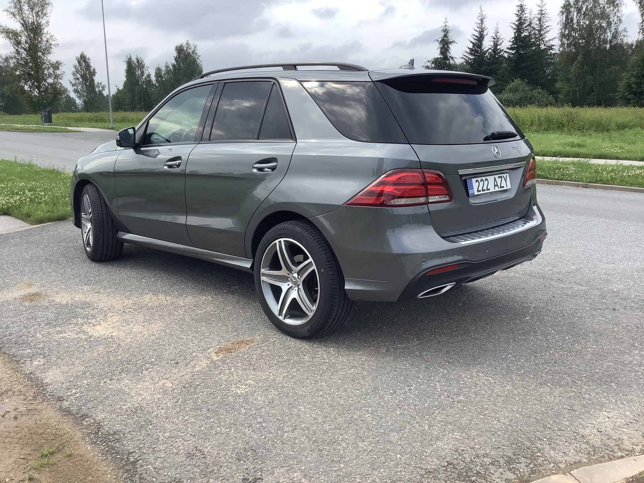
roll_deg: +1.1
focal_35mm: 31
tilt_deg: -12.1
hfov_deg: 58.4
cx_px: 322
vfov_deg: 45.4
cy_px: 242
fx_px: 577
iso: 25
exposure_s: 1/652
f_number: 2.4
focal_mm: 3.3
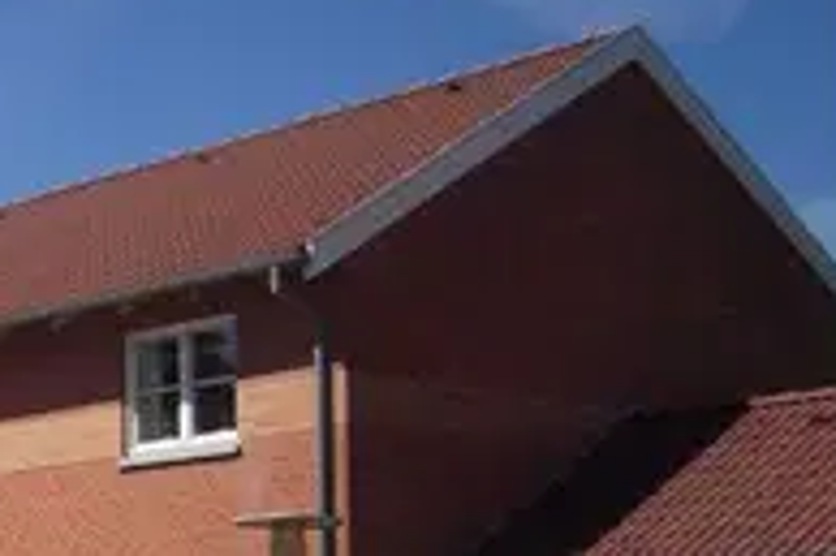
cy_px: 629
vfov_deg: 13.9
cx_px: -418
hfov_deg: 18.8
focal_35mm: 96
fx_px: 2227
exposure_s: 1/640
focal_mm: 5
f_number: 5.4
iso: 100
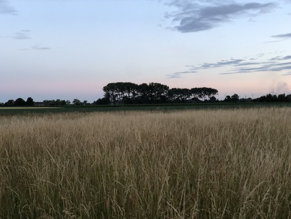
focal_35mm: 52
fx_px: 437
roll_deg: +0.3
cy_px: 110
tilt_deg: -1.1
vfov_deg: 28.0
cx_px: 146
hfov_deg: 36.8
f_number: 2.4
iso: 80
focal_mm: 6
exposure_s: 1/60
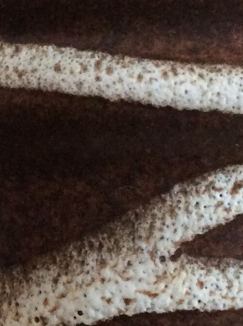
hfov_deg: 11.8
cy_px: 131
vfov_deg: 15.8
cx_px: 66
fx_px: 1173
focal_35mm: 125
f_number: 2.4
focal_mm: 3.3
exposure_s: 1/25
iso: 250
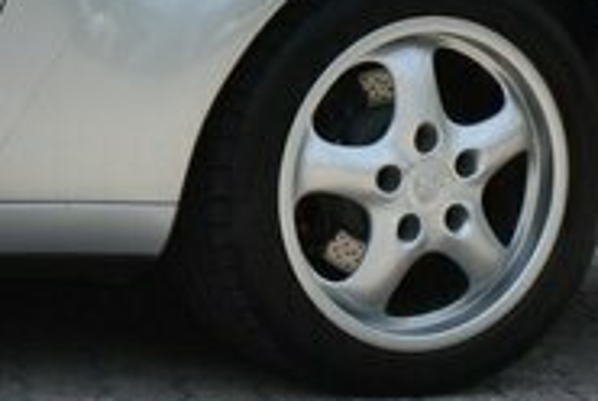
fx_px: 4525
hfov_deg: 7.2
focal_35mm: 272
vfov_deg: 5.0
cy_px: -226
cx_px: -646
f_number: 11
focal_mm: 28
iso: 100
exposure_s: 1/200
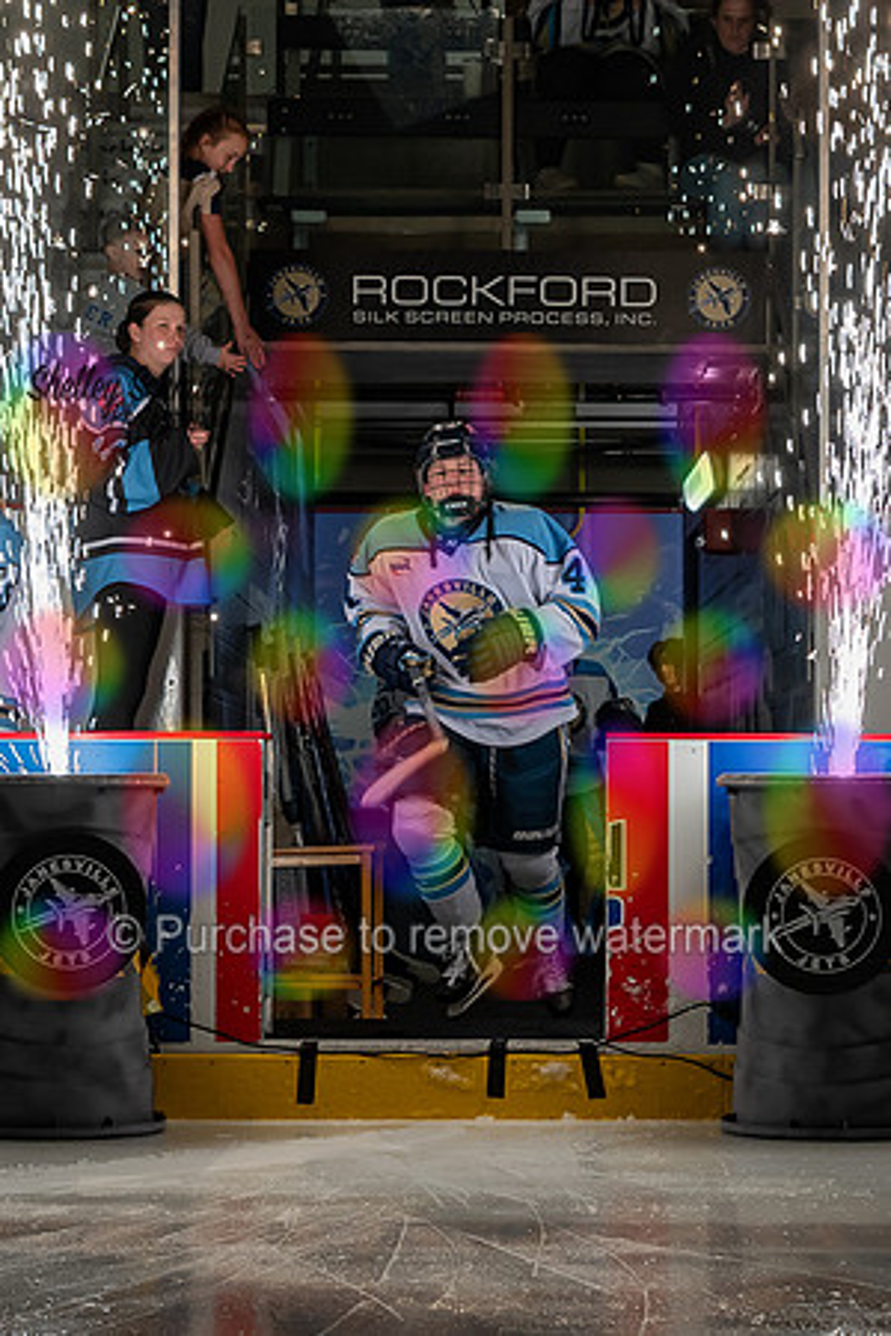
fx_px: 3429
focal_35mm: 92
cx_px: 461
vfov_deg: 22.0
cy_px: 739
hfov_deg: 14.8
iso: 400
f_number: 3.5
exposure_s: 1/200
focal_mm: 32
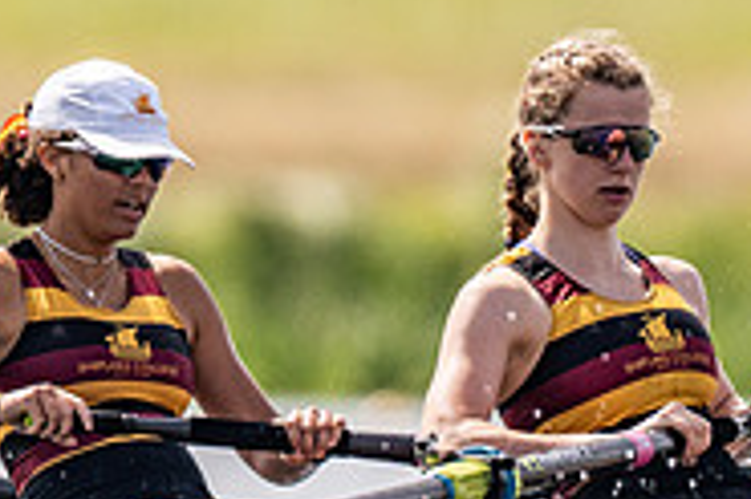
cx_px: -382
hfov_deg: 0.7
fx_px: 58962
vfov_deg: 0.5
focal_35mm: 2829
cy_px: 296
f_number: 4
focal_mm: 600
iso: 160
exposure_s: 1/2500
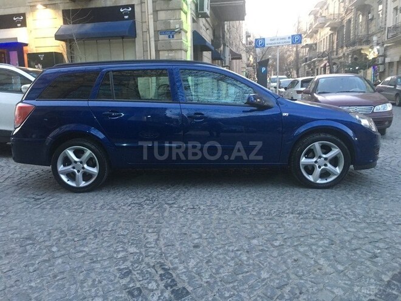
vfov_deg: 48.2
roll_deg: +2.3
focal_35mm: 29
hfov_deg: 61.7
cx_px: 200
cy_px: 150
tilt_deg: -10.5
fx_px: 336
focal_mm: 4.15
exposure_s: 1/20
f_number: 2.2
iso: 200
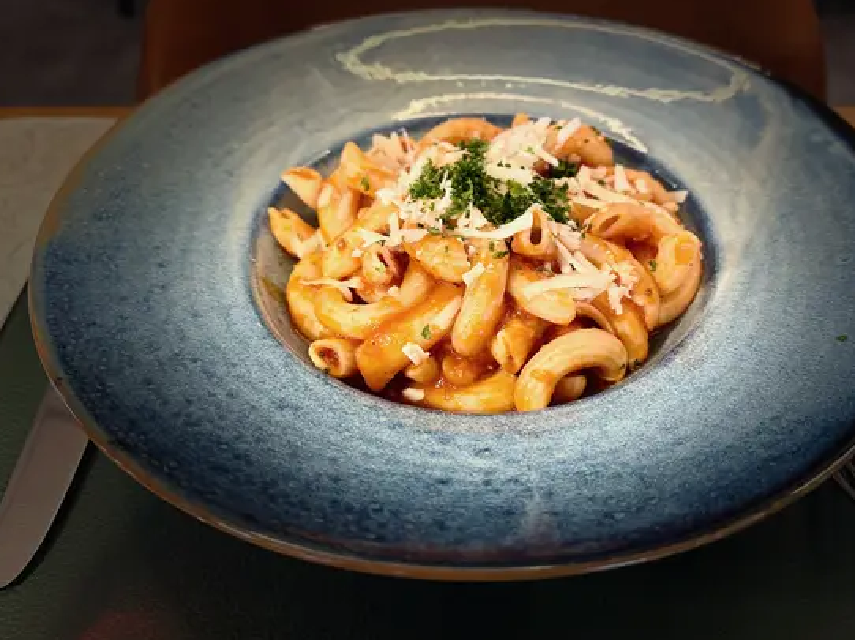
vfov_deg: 45.3
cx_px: 489
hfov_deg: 58.1
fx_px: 765
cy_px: 286
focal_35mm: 31
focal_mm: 6.86
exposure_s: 1/60
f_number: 1.78
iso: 500
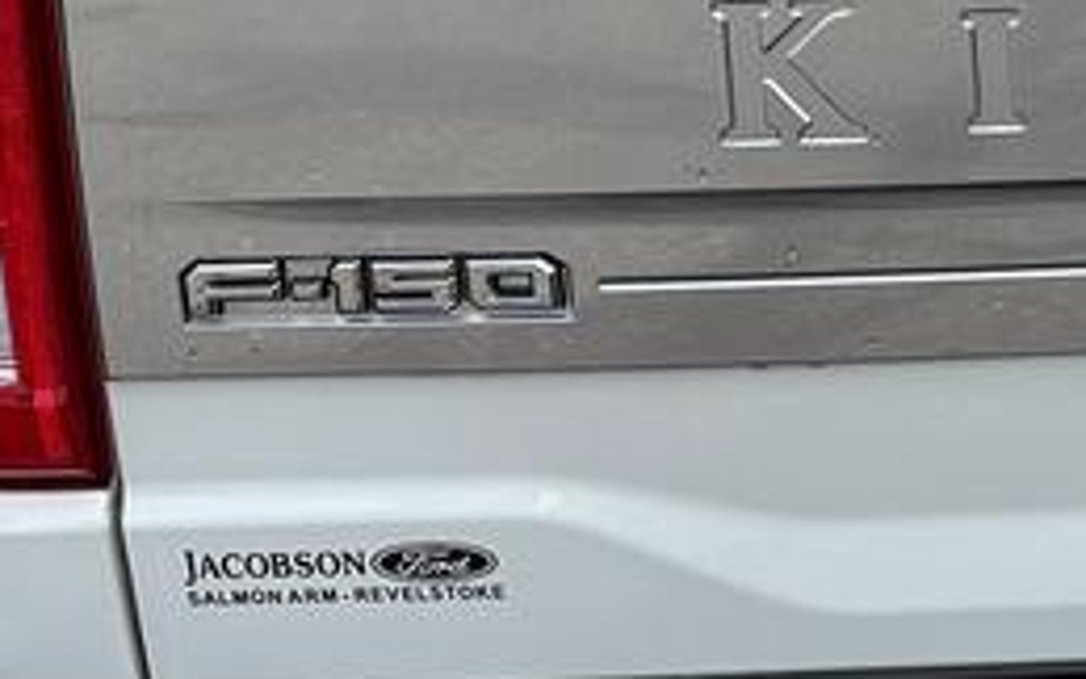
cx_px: 1807
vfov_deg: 9.4
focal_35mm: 136
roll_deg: +1.8
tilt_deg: -8.5
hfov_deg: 14.0
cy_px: -352
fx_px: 4026
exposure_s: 1/1751
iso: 50
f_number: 1.6
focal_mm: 5.96
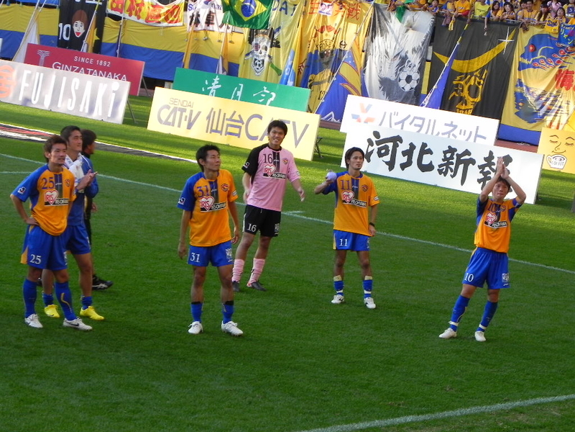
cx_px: 288
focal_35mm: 129
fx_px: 2143
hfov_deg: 15.3
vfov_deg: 11.5
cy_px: 216
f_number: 4.5
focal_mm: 23
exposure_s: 1/122
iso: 160
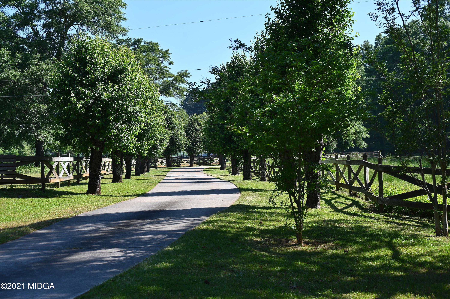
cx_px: 225
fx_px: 762
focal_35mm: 61
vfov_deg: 22.2
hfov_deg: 32.9
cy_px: 150
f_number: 6.3
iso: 100
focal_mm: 61
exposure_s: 1/400
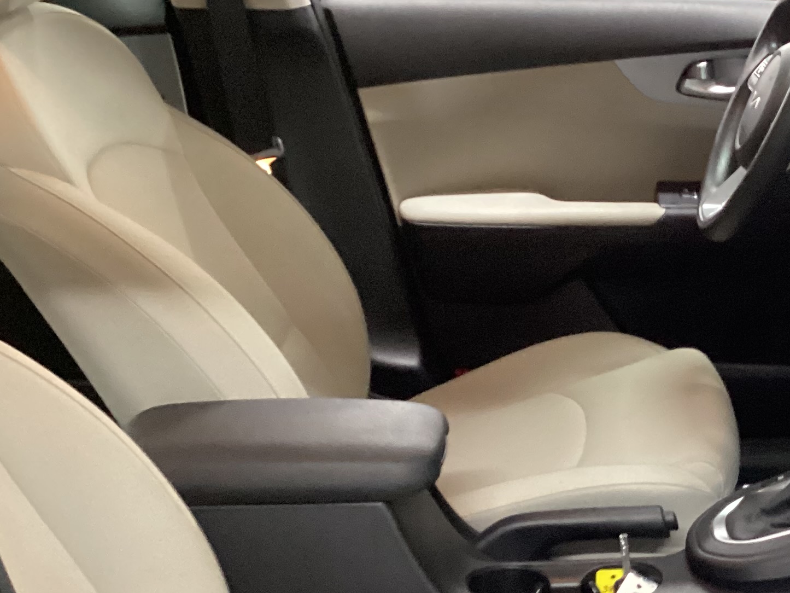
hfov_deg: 27.0
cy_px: 518
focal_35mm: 70
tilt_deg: -29.0
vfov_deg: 20.6
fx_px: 1598
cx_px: 682
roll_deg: +1.3
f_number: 2.4
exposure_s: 1/25
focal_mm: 3.3
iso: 500
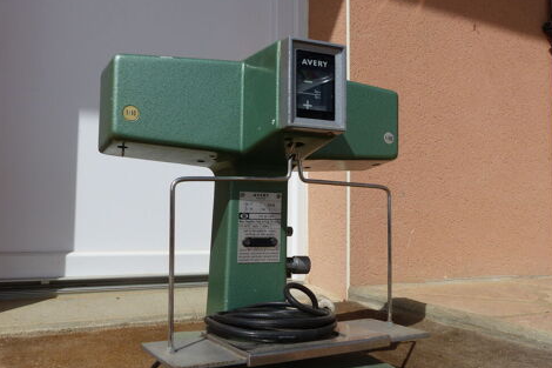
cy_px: 195
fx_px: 521
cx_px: 275
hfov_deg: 55.8
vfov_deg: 38.8
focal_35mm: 34
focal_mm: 5.6
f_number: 5
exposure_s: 1/1600
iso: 100
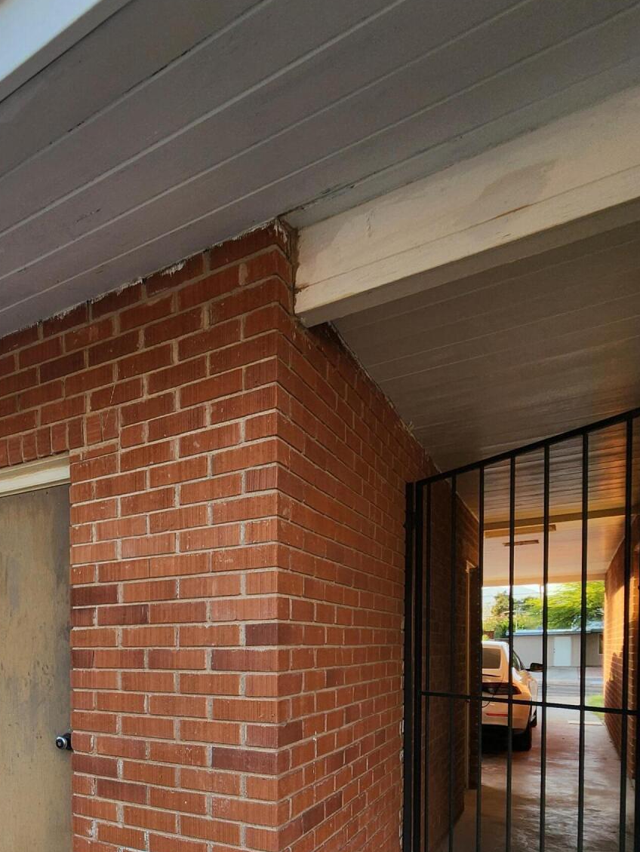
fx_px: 567
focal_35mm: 23
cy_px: 660
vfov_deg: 68.1
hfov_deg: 53.4
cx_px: 96
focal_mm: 2.2
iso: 50
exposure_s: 1/189
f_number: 2.2
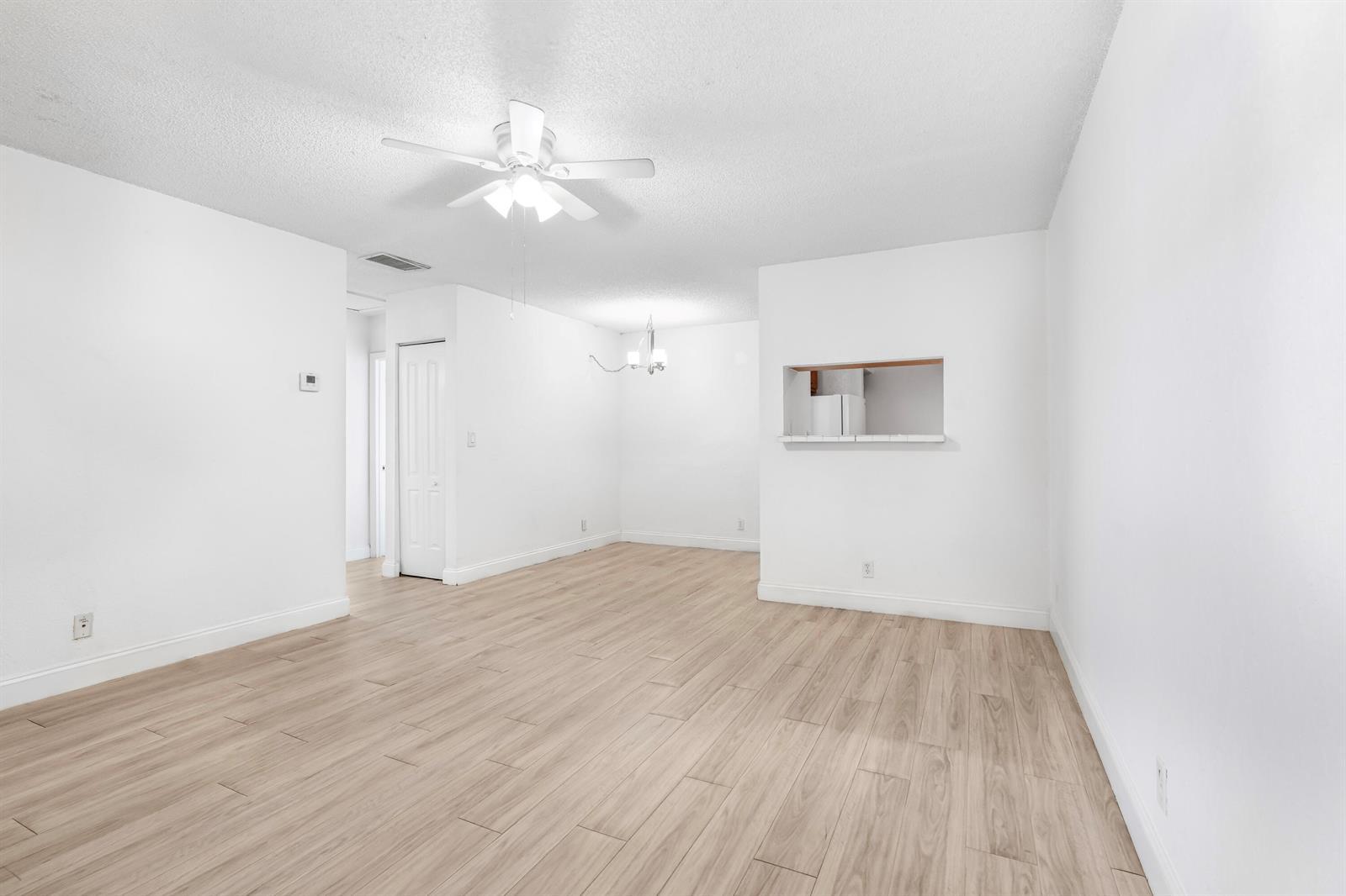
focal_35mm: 16
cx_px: 673
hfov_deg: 96.7
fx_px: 598
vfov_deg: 73.7
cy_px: 448
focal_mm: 16
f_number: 8
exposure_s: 1/3
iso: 100
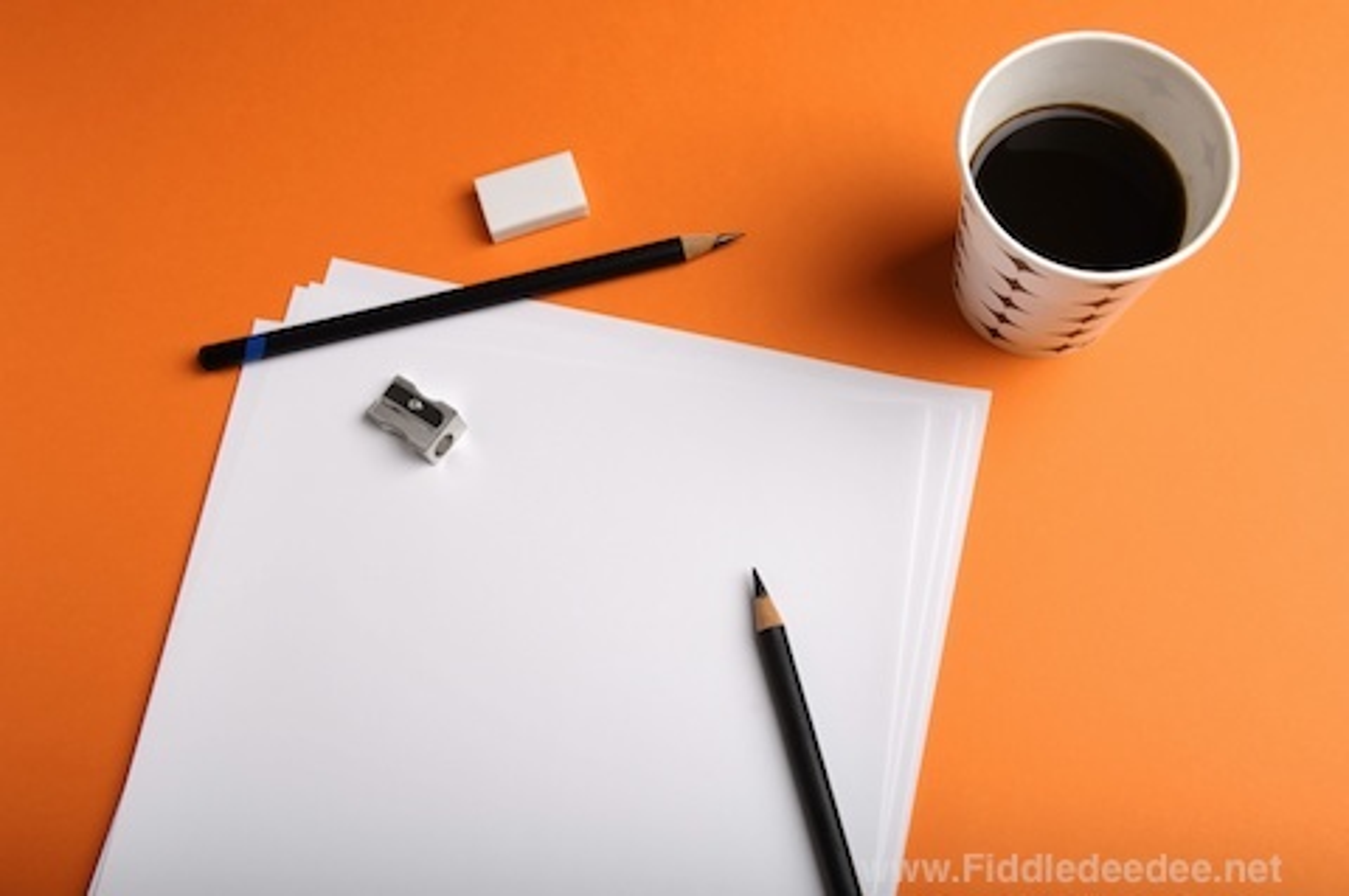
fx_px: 1572
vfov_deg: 31.8
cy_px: 448
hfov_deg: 46.4
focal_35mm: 42
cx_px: 674
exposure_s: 1/250
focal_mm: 42
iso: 100
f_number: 10
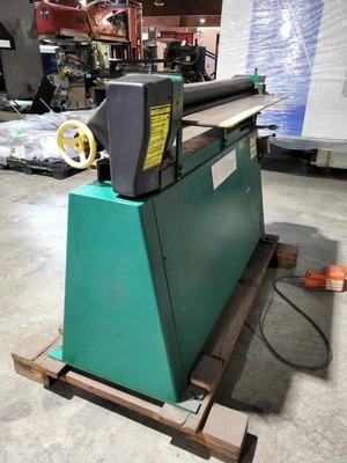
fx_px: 348
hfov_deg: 53.1
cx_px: 174
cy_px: 232
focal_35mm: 26
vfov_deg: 67.3
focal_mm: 5.4
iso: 640
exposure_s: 1/40
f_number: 1.8
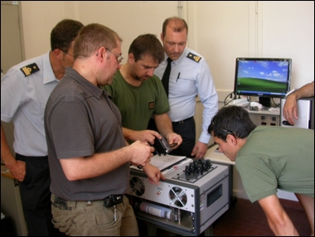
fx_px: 346
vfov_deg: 37.8
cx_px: 158
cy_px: 118
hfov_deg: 48.9
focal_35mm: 38
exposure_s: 1/52.5
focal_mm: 7.85
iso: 100
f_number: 3
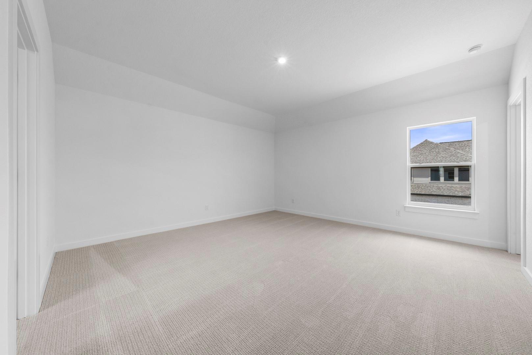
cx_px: 266
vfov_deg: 85.5
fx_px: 192
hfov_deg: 108.3
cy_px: 178
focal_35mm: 13
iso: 640
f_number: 11
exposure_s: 1/5
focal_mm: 13
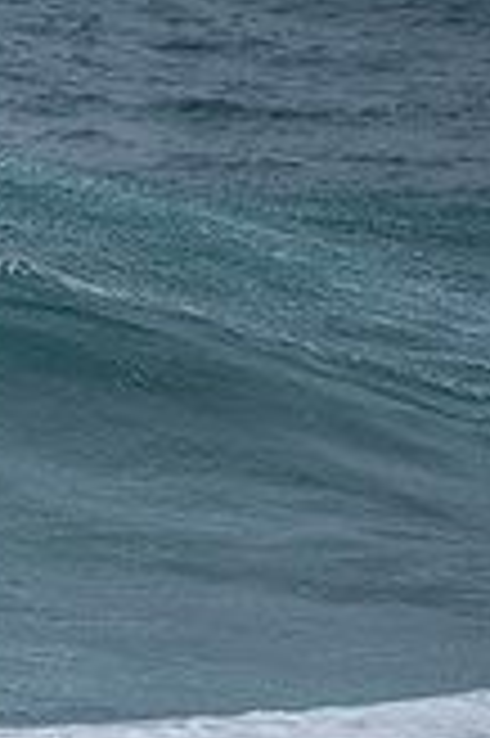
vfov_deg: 1.1
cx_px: -706
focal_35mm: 1906
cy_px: 254
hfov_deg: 0.7
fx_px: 38994
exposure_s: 1/1000
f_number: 5.6
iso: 100
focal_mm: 500
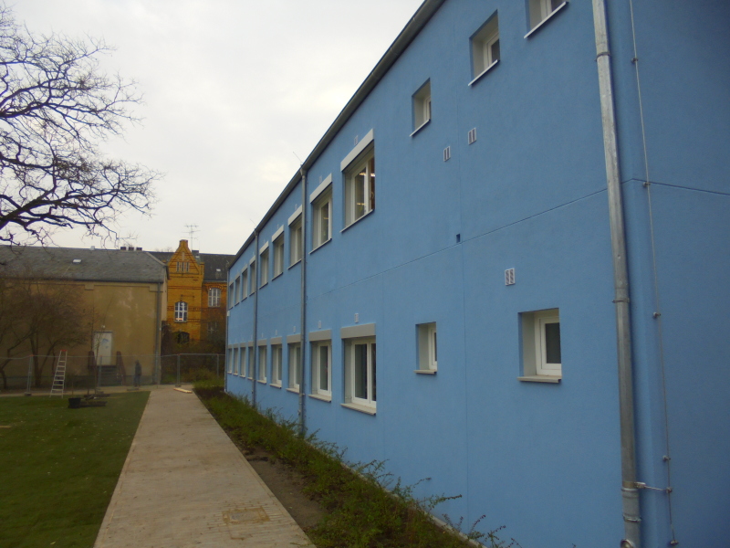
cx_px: 365
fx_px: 548
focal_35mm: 26
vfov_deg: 53.1
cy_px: 274
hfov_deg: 67.3
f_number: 3.5
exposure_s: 1/200
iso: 100
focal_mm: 4.6
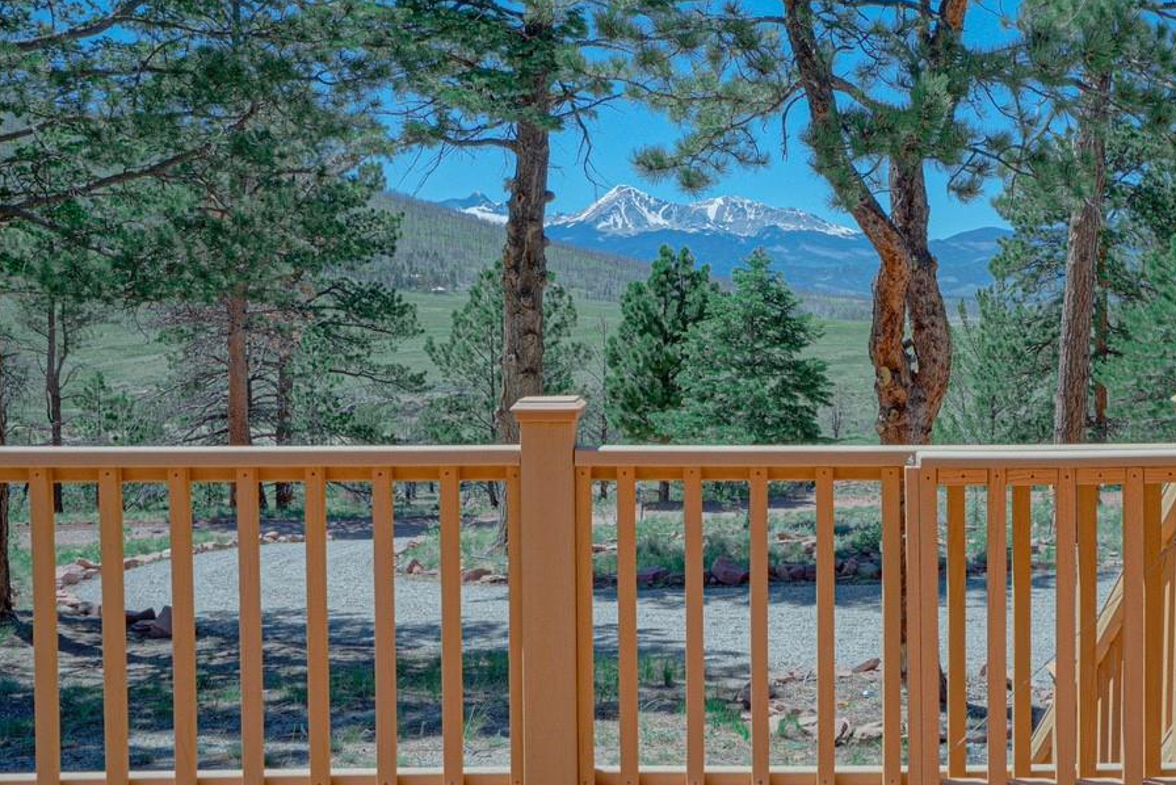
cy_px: 348
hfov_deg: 39.1
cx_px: 795
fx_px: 1634
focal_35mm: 50
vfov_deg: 27.0
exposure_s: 1/350
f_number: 11
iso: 400
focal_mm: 35
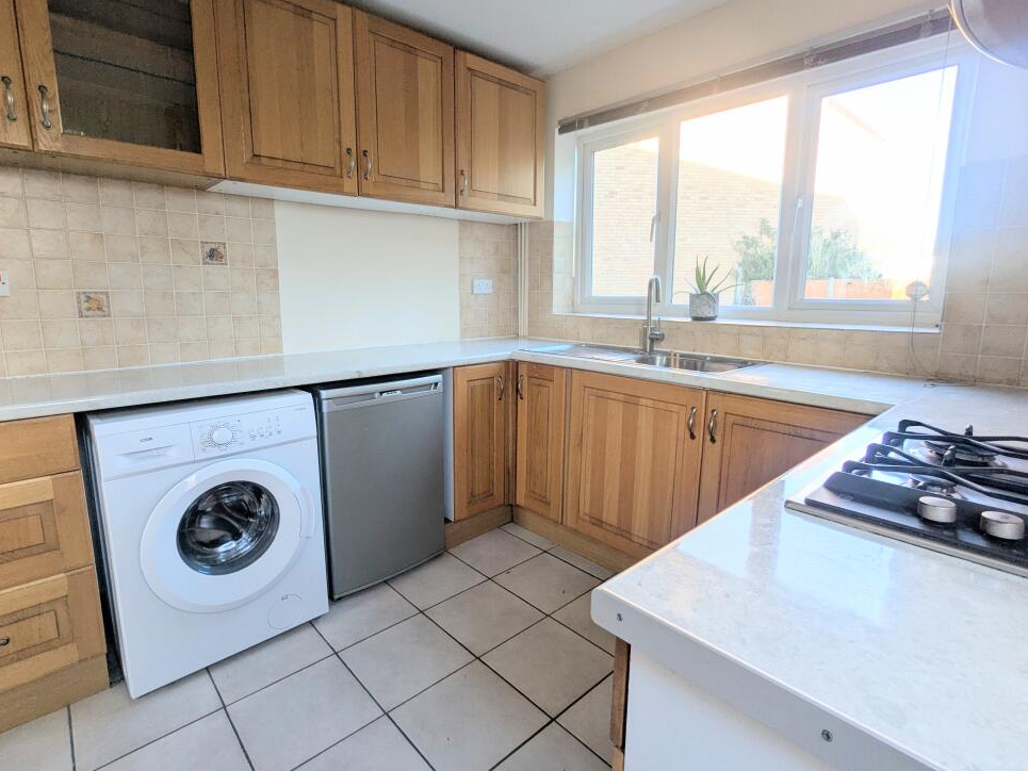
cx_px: 505
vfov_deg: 74.7
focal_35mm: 17
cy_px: 372
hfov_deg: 91.0
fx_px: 505
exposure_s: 1/167
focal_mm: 2.35
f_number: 2.2
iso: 111
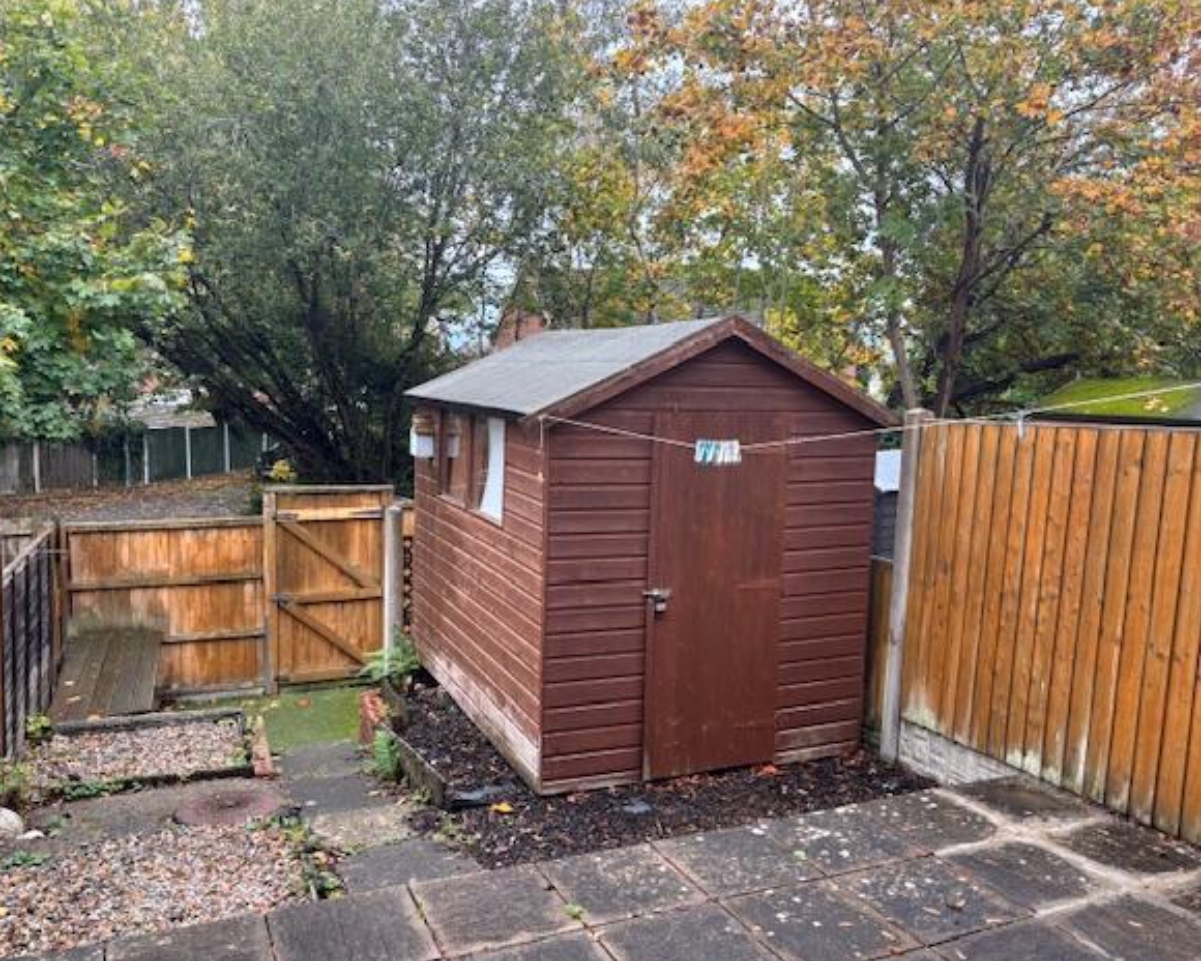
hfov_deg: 62.1
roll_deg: -1.7
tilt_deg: -6.1
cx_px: 543
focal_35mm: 28
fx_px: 995
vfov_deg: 51.5
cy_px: 493
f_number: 1.6
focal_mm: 5.96
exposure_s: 1/168
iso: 40
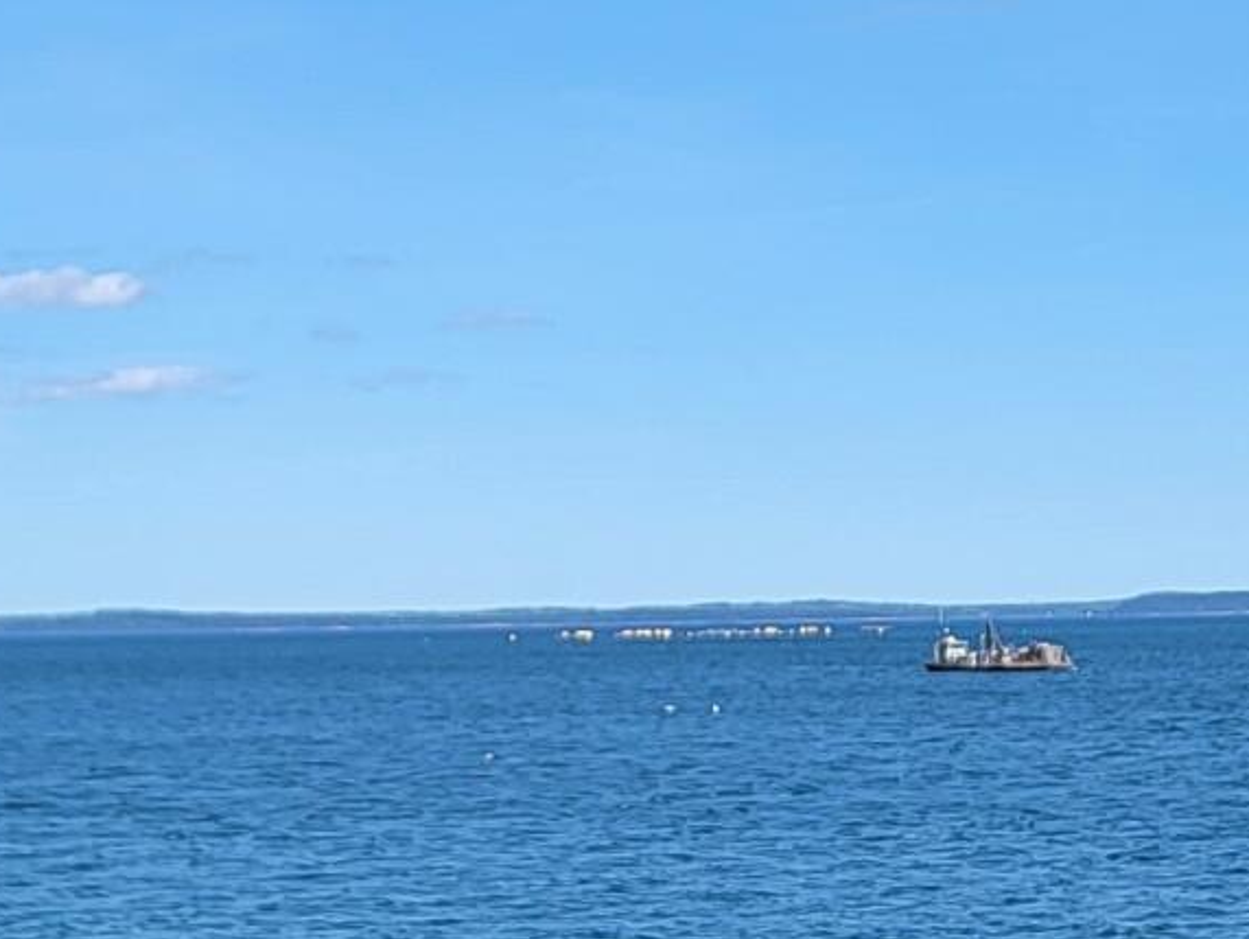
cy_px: 657
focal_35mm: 126
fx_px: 4549
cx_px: 556
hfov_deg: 15.6
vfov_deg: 11.8
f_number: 1.8
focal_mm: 6.7
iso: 16
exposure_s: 1/1064
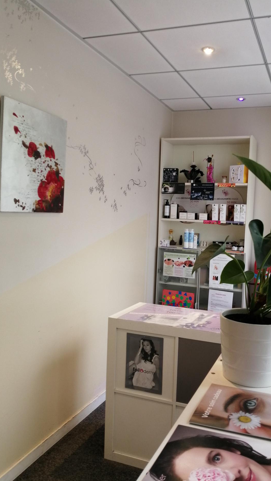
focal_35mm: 29
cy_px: 241
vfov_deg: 66.1
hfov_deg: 39.8
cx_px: 175
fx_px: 370
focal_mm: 3.62
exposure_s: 1/33.3
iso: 80
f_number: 1.8
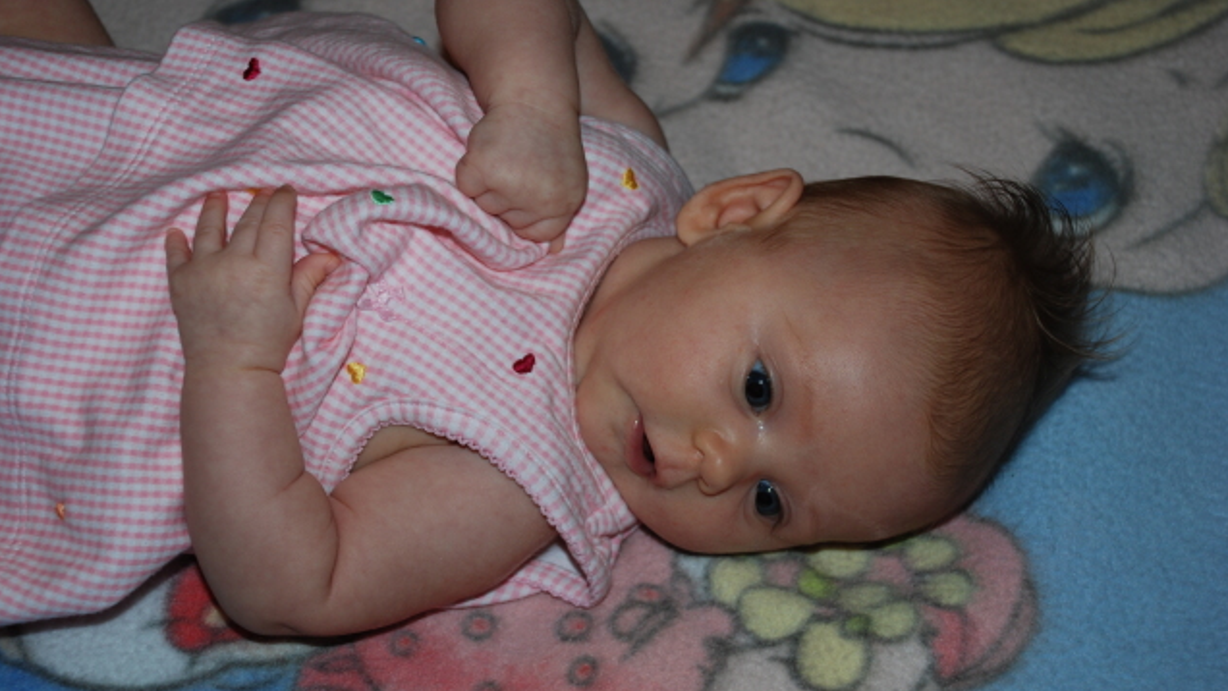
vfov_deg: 15.9
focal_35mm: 76
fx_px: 2475
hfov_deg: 27.9
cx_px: 612
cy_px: 359
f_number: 4.8
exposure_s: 1/60
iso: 200
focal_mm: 48
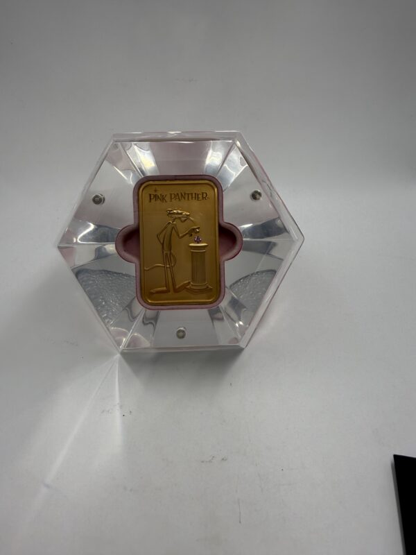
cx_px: 208
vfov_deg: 71.6
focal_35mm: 24
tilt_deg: -31.2
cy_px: 278
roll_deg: -1.2
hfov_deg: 56.8
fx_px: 385
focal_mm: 2.22
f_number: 2.2
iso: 64
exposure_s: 1/825
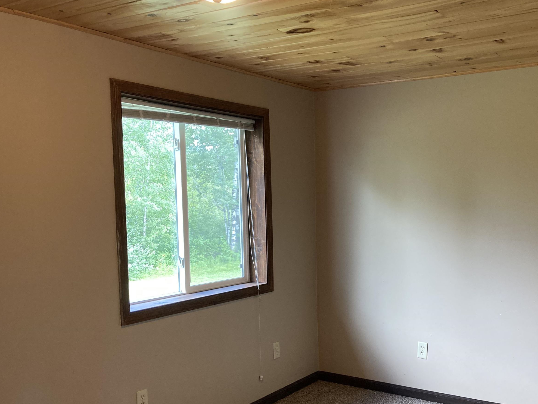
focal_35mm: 37
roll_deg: -0.2
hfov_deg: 49.5
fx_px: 575
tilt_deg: -4.4
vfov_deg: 38.5
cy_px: 246
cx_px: 343
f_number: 1.8
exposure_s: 1/60
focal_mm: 3.99
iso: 125
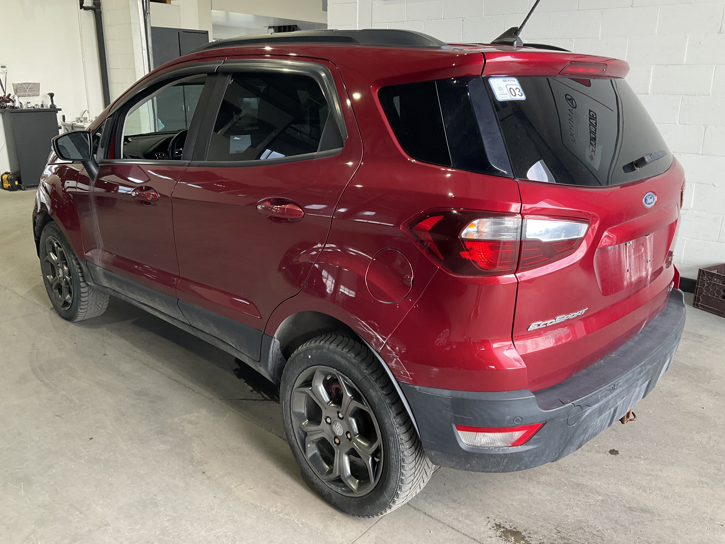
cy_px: 272
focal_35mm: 29
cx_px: 362
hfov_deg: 61.7
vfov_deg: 48.2
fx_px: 607
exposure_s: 1/122
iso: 64
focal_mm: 3
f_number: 1.8
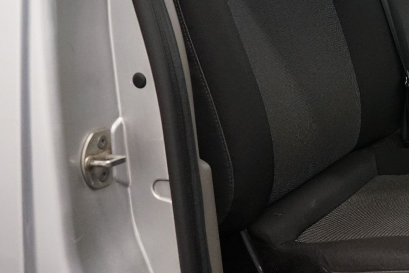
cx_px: 504
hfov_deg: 22.4
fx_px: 943
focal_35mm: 83
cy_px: -40
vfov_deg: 15.9
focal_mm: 33
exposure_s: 1/160
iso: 2500
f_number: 4
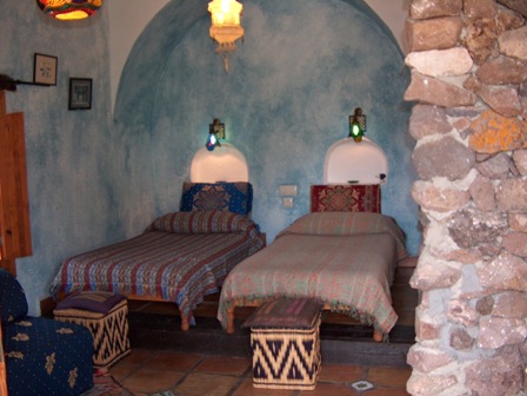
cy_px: 198
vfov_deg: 38.7
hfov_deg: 50.1
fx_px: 563
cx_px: 264
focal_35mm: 37
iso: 100
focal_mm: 7.6
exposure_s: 1/60
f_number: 2.8
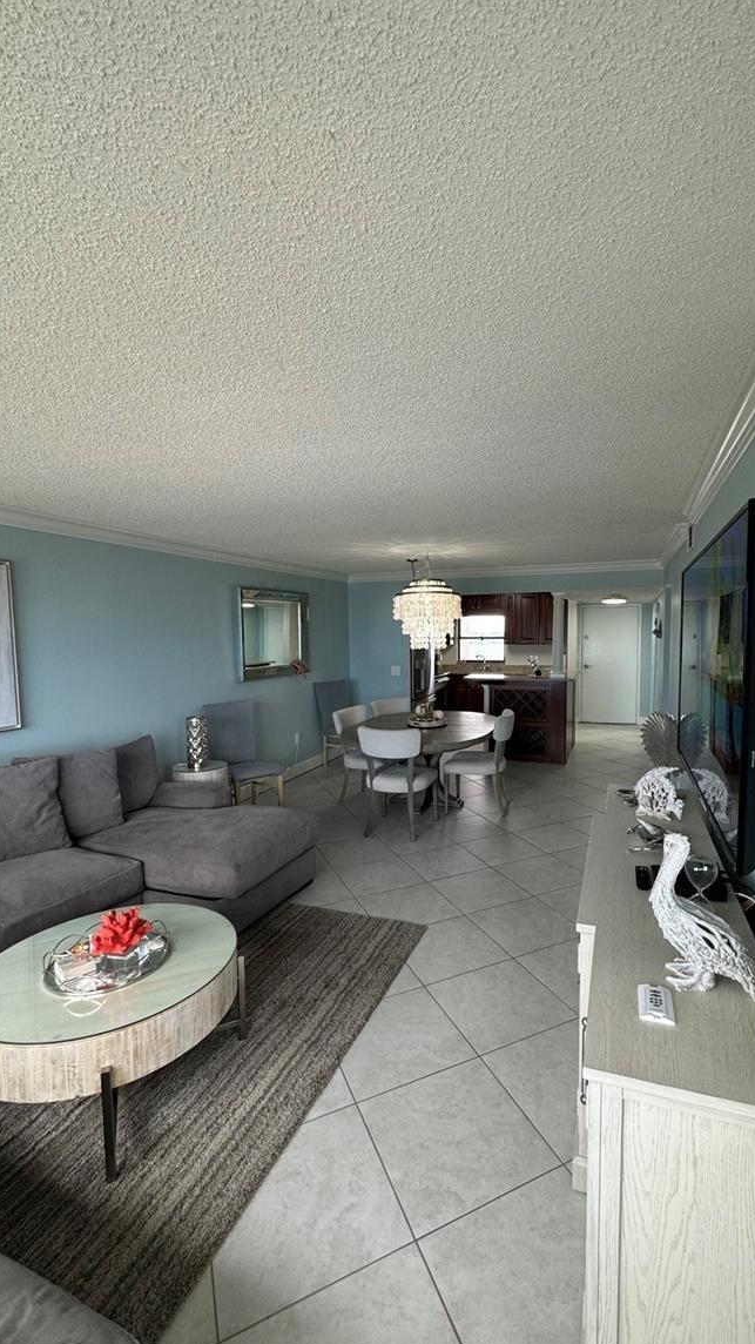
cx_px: 431
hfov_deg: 66.7
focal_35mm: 16
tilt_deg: -5.2
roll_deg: -0.1
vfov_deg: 99.4
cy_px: 684
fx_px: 570
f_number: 2.2
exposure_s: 1/120
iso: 125
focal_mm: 2.22
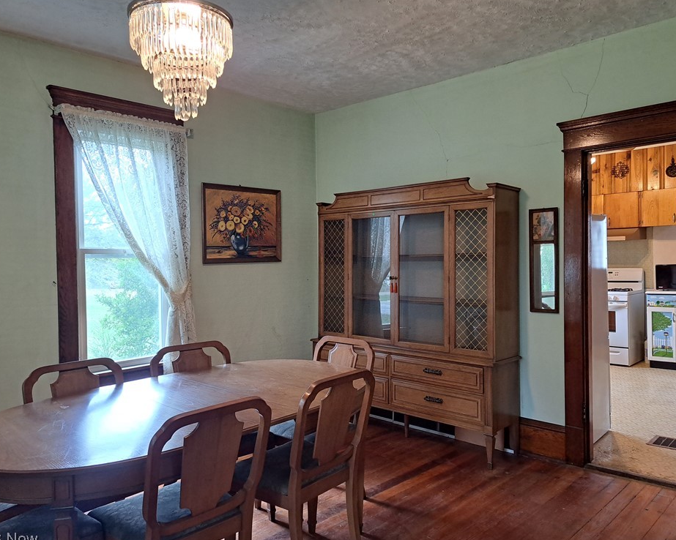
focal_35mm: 26
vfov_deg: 54.9
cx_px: 341
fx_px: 520
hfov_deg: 66.0
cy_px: 274
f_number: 1.8
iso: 125
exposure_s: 1/60
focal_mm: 5.23
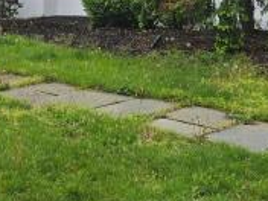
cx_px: 18
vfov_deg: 15.2
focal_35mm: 94
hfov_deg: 20.4
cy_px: -41
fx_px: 728
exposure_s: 1/336
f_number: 1.8
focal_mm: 5.4
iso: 25
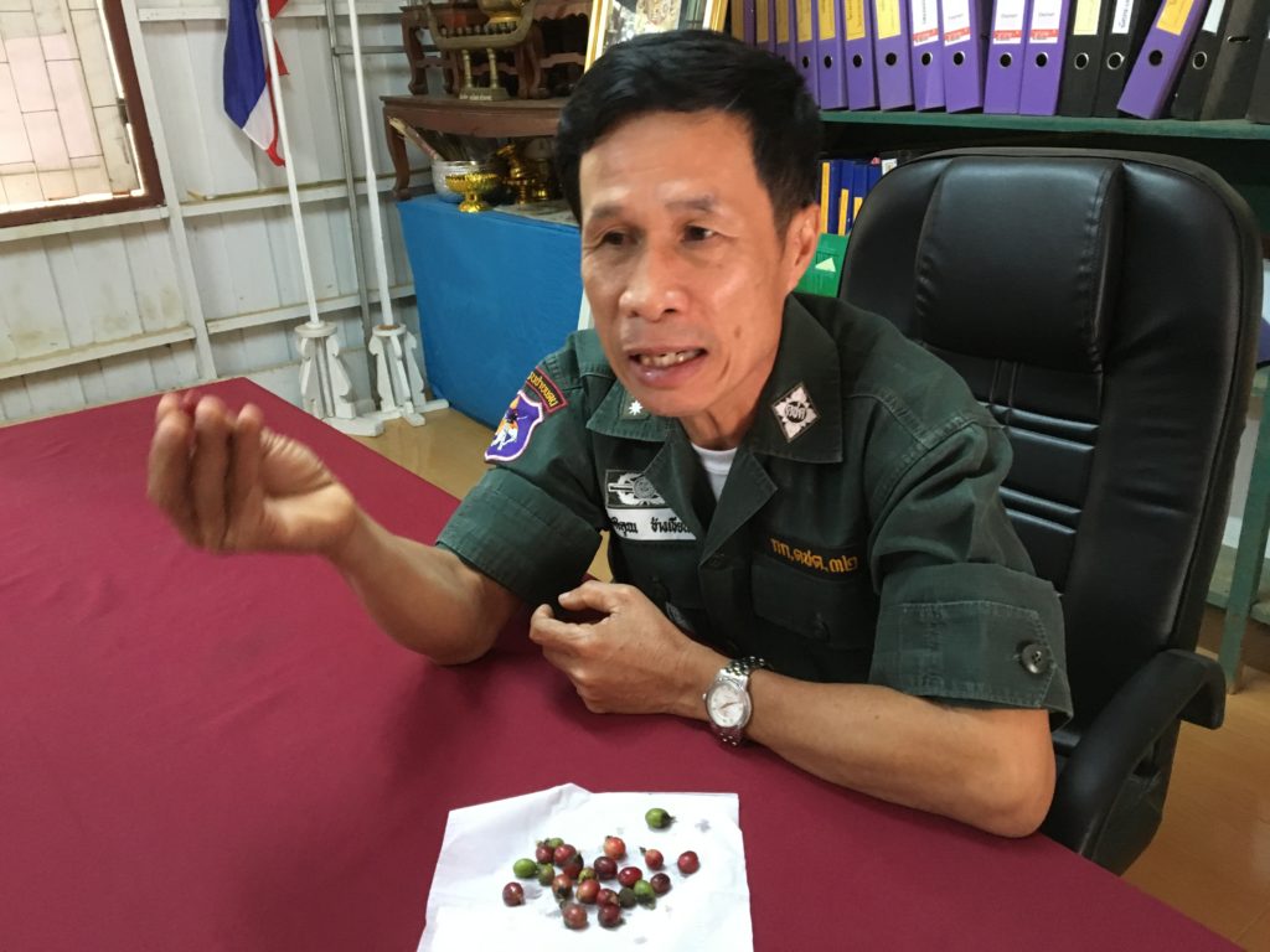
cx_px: 635
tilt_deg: -21.3
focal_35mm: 29
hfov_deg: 61.7
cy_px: 476
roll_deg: +4.2
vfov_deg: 48.2
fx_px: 1064
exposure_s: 1/17
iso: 200
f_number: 2.2
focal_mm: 4.15
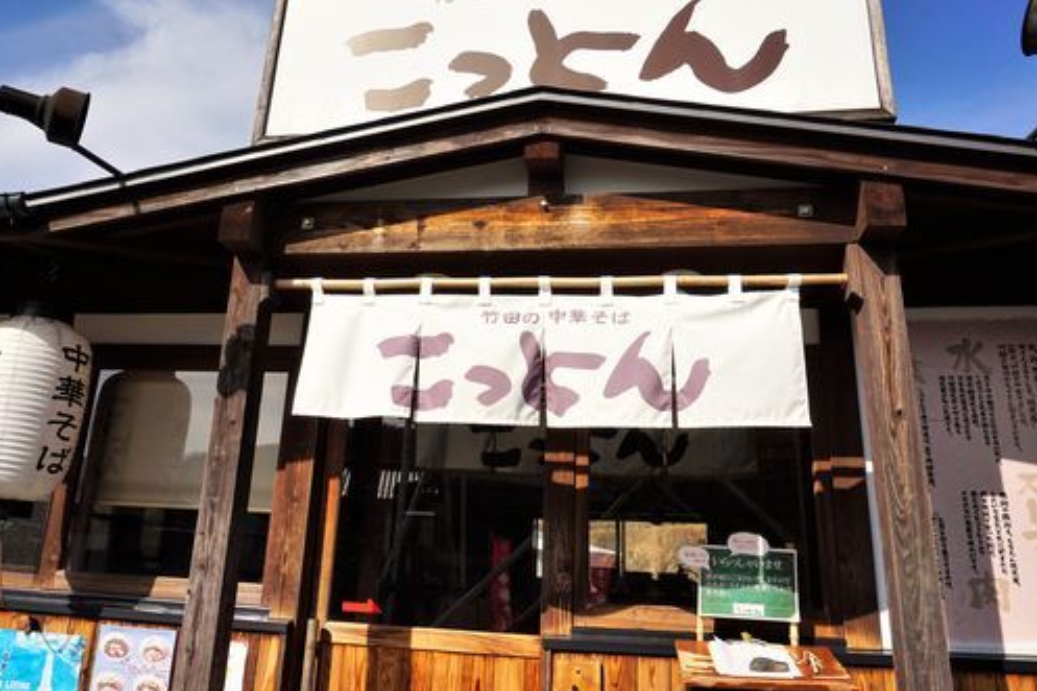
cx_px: 497
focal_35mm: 29
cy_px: 282
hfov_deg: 63.6
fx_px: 835
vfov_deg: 44.7
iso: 100
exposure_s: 1/250
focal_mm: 16
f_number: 11
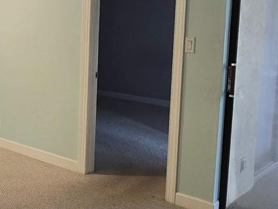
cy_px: 70
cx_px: -4
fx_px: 410
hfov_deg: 34.0
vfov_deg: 28.4
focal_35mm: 51
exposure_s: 1/60
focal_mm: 2.2
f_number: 2.2
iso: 200
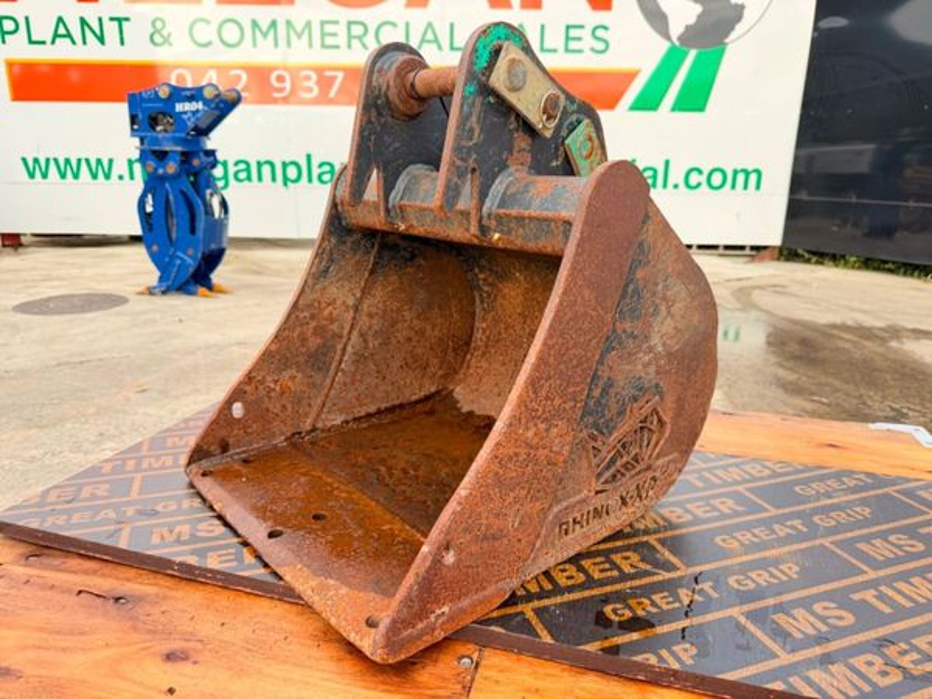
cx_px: 466
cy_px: 350
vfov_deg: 56.8
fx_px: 646
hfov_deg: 71.6
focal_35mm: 24
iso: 80
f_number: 1.78
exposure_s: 1/279
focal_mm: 6.76
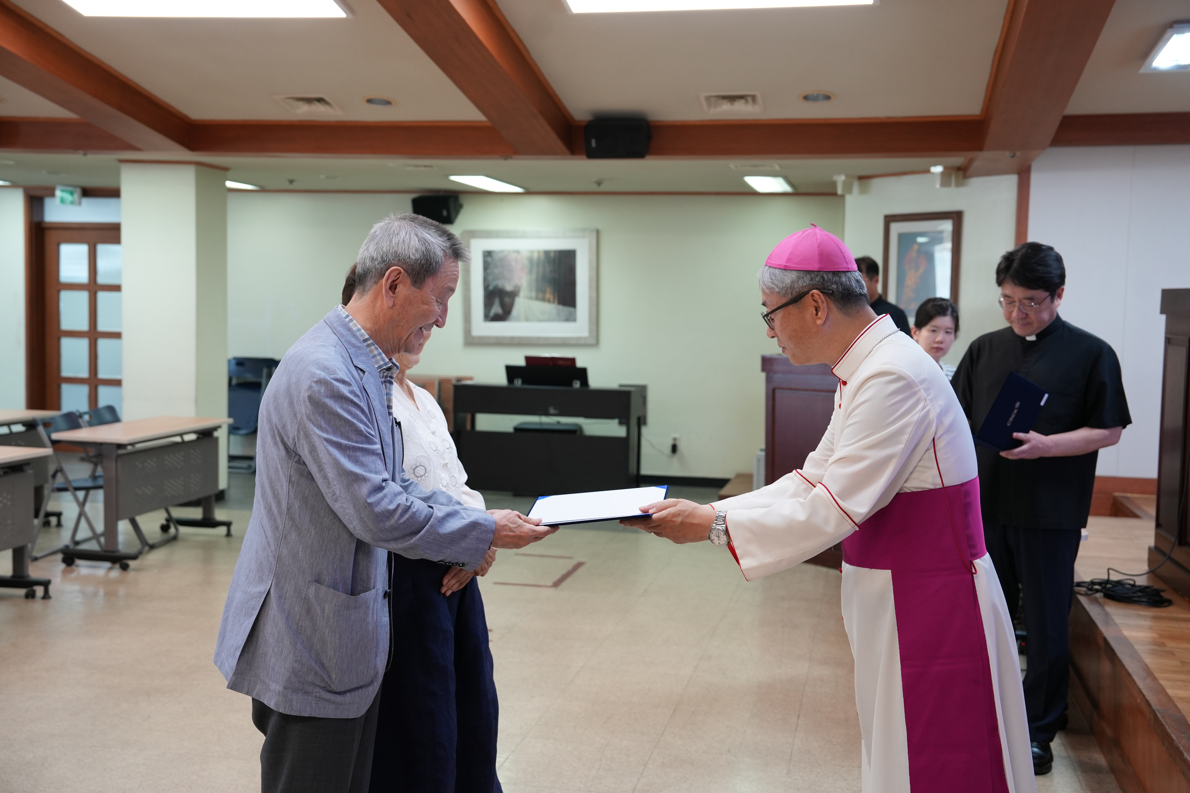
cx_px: 595
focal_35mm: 41
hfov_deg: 47.4
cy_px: 396
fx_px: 1355
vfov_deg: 32.6
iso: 1000
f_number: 4
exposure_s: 1/100
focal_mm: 41
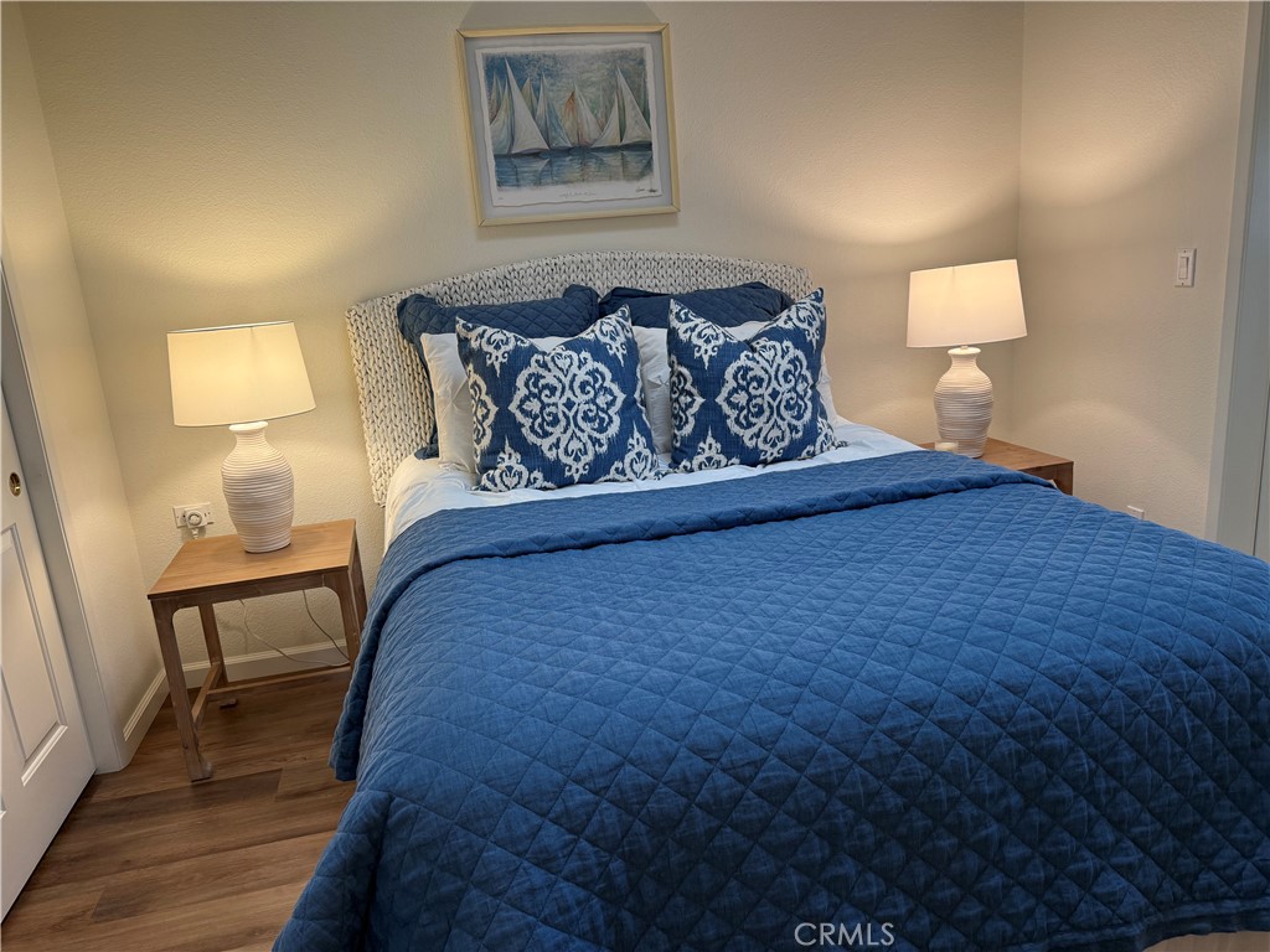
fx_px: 881
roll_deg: +4.5
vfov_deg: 56.8
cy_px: 476
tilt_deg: -13.6
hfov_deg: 71.6
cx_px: 635
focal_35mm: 24
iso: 125
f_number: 1.78
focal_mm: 6.76
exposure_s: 1/120
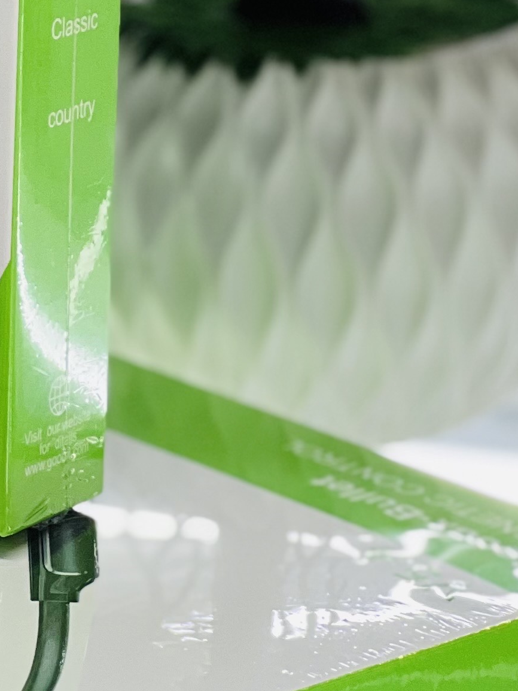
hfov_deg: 5.5
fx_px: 5365
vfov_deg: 7.3
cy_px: -112
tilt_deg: -12.0
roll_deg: -1.9
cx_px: -50
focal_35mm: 269
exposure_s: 1/100
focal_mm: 9
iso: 100
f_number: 2.8
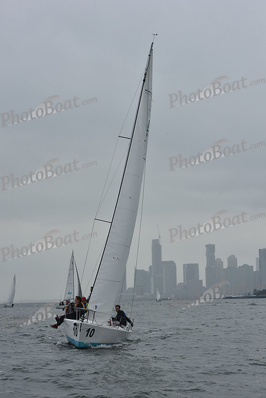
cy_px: 199
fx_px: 997
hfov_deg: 15.2
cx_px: 133
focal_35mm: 90
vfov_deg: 22.6
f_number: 9
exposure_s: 1/800
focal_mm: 90
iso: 400
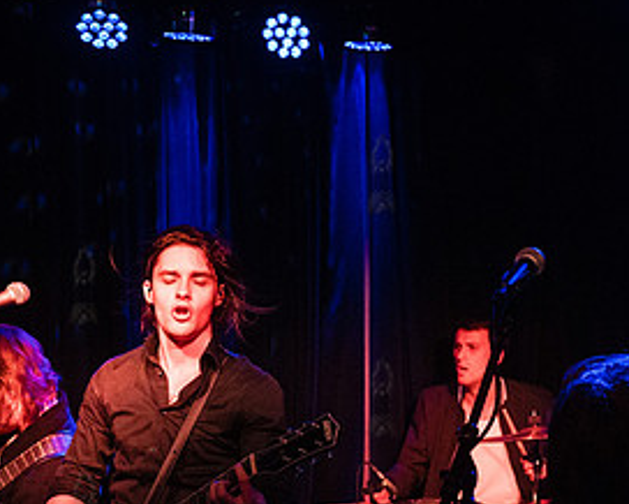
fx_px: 1192
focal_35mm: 64
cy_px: 395
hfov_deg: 29.5
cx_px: 379
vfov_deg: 23.6
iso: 12800
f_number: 3.5
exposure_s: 1/400
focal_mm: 32
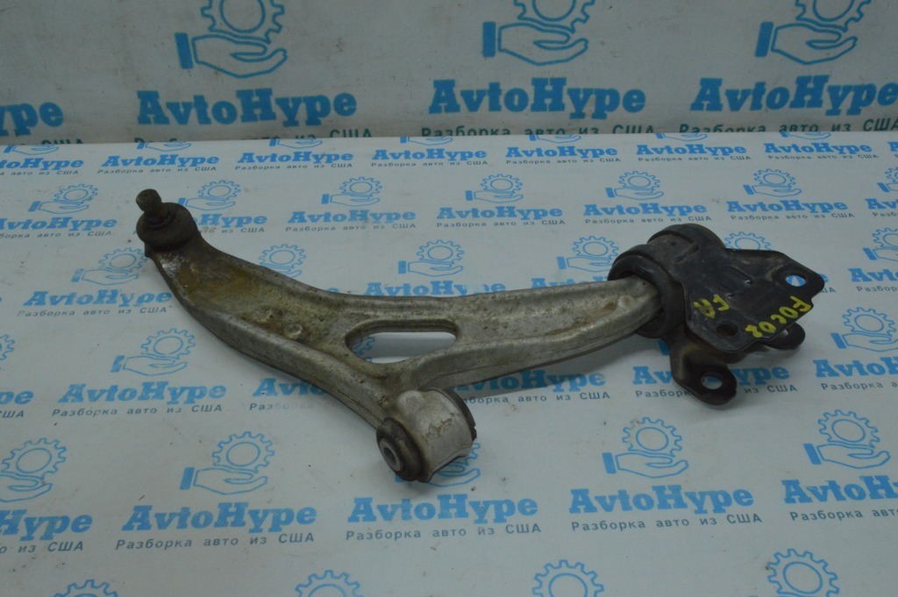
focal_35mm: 36
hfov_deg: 53.2
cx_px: 449
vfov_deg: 36.8
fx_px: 897
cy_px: 298
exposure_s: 1/60
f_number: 25
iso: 3600
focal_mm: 24
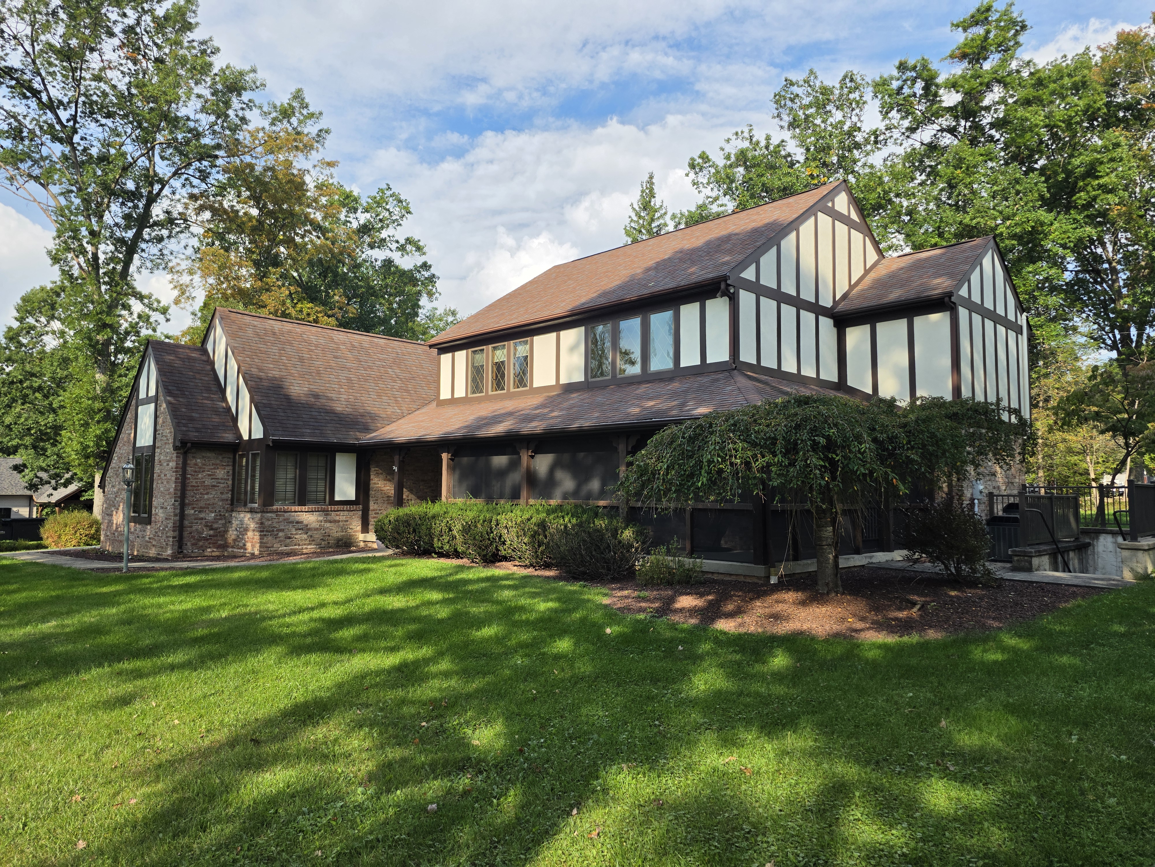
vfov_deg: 58.9
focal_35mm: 23
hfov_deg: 73.9
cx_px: 578
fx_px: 767
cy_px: 434
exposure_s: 1/5015
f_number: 1.7
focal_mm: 6.25
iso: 80
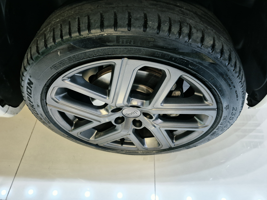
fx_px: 177
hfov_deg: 73.9
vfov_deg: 58.9
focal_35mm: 23
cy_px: 100
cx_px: 134
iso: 500
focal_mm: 5.4
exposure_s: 1/60
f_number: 1.8
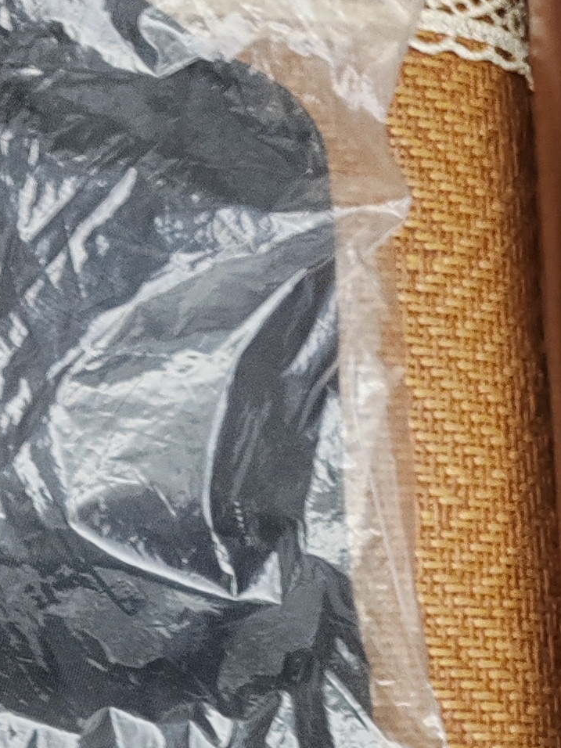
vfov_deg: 17.9
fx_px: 2226
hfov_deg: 13.6
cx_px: -250
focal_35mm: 103
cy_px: 950
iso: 4000
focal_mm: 6.14
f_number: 1.8
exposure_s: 1/50
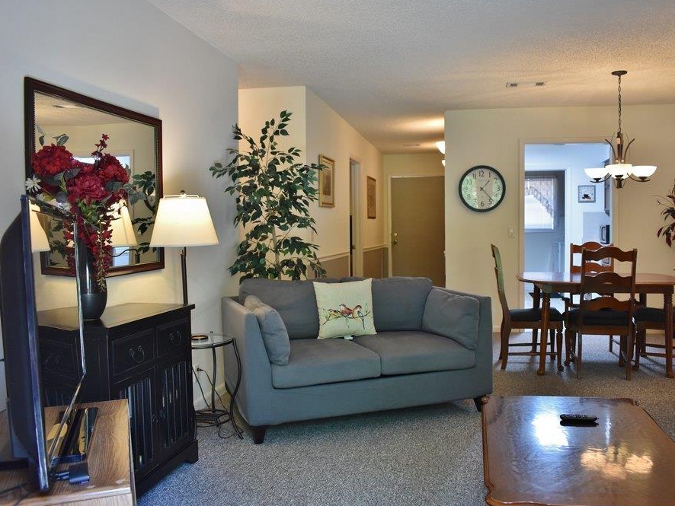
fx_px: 585
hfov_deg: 59.8
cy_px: 258
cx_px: 380
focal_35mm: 30
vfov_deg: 46.8
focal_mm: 18
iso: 900
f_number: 3.5
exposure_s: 1/60
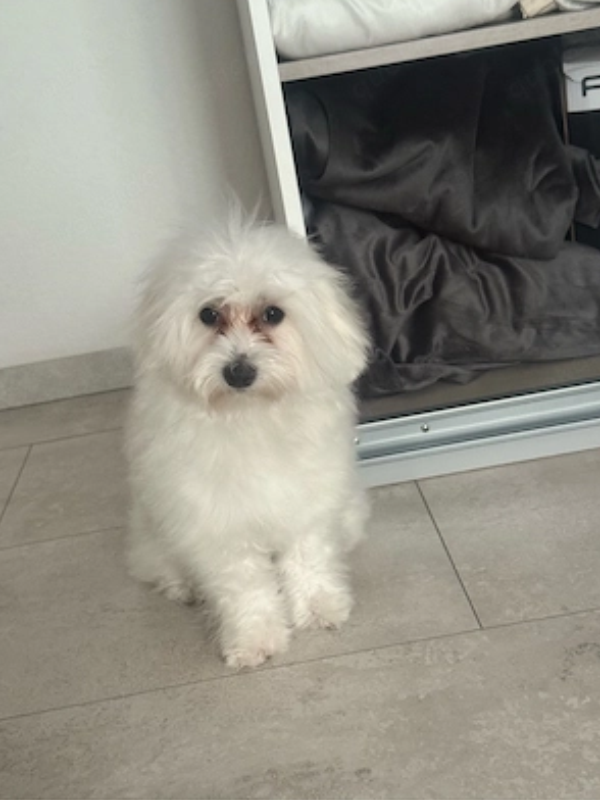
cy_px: 394
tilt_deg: -18.0
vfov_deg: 38.9
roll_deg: +10.6
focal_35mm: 49
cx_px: 298
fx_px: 1132
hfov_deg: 29.7
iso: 400
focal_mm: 6.76
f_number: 1.78
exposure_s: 1/40
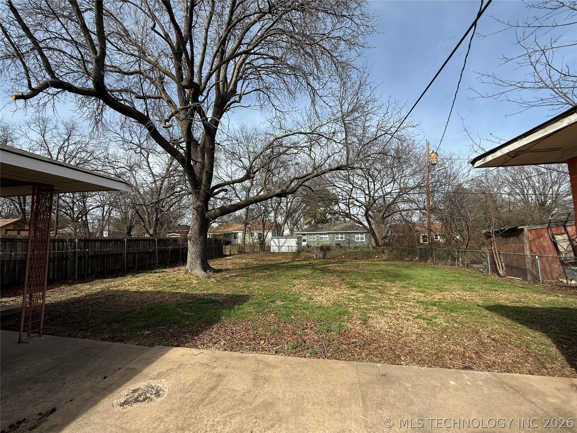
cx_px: 288
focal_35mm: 14
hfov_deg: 102.1
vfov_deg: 85.7
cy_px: 216
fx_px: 233
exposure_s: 1/1698
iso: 50
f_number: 2.2
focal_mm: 2.22
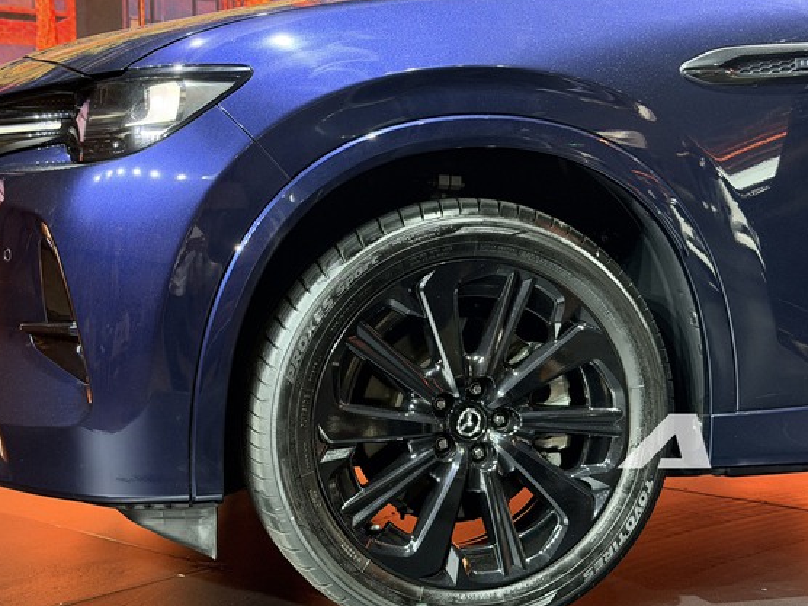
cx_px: 340
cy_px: 320
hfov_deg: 33.7
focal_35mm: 57
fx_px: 1330
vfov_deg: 25.7
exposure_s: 1/49
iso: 250
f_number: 1.78
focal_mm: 6.76
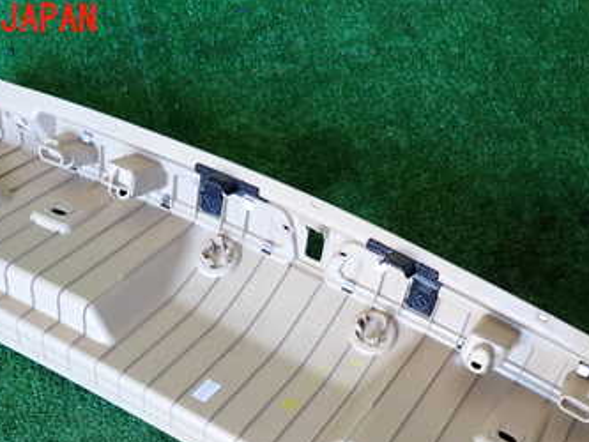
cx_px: 306
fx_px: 766
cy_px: 396
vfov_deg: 30.8
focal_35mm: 45
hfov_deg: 42.1
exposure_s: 1/50
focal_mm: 4.5
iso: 200
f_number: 2
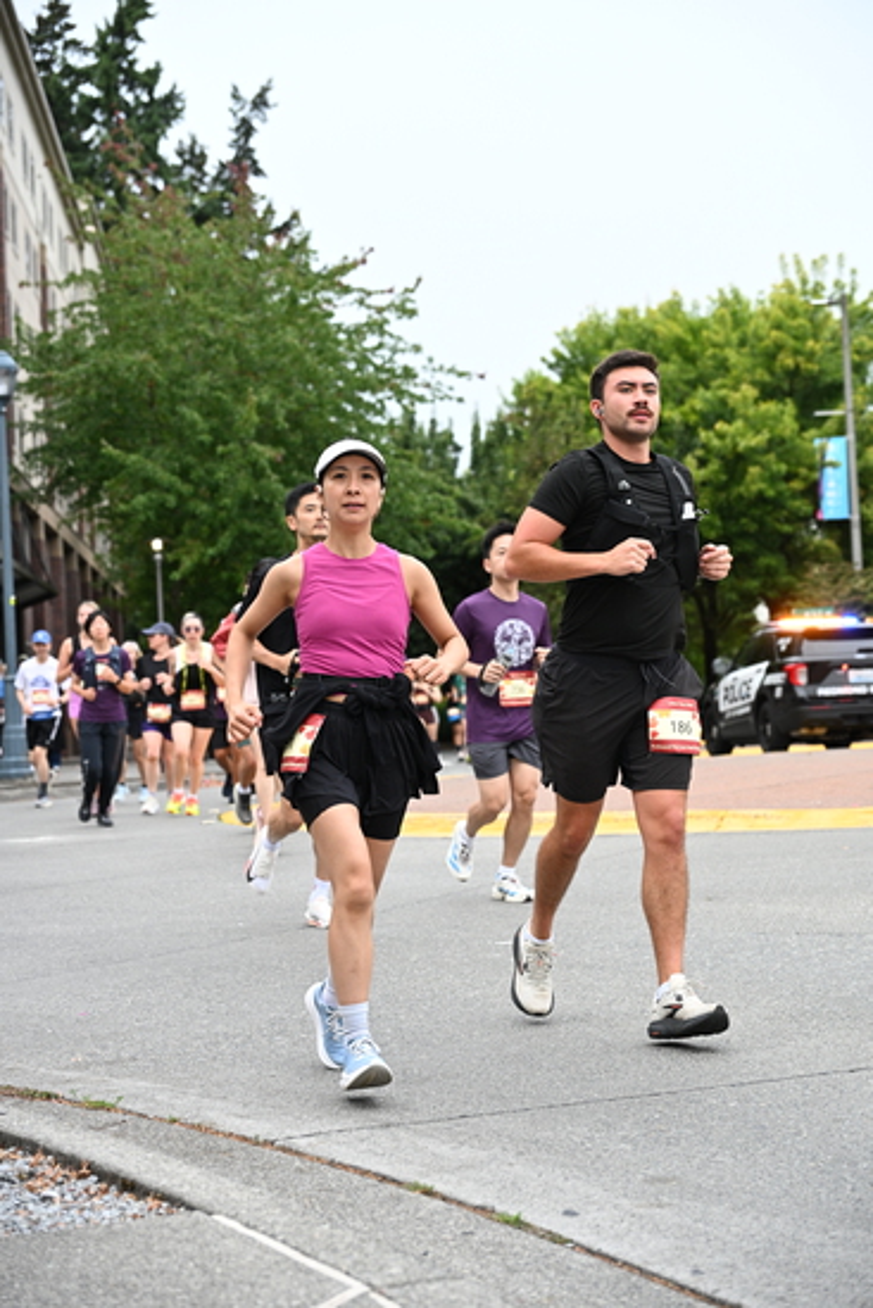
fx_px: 2217
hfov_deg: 22.3
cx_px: 436
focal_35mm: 61
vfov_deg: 32.9
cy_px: 654
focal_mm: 61
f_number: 4
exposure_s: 1/800
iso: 1600
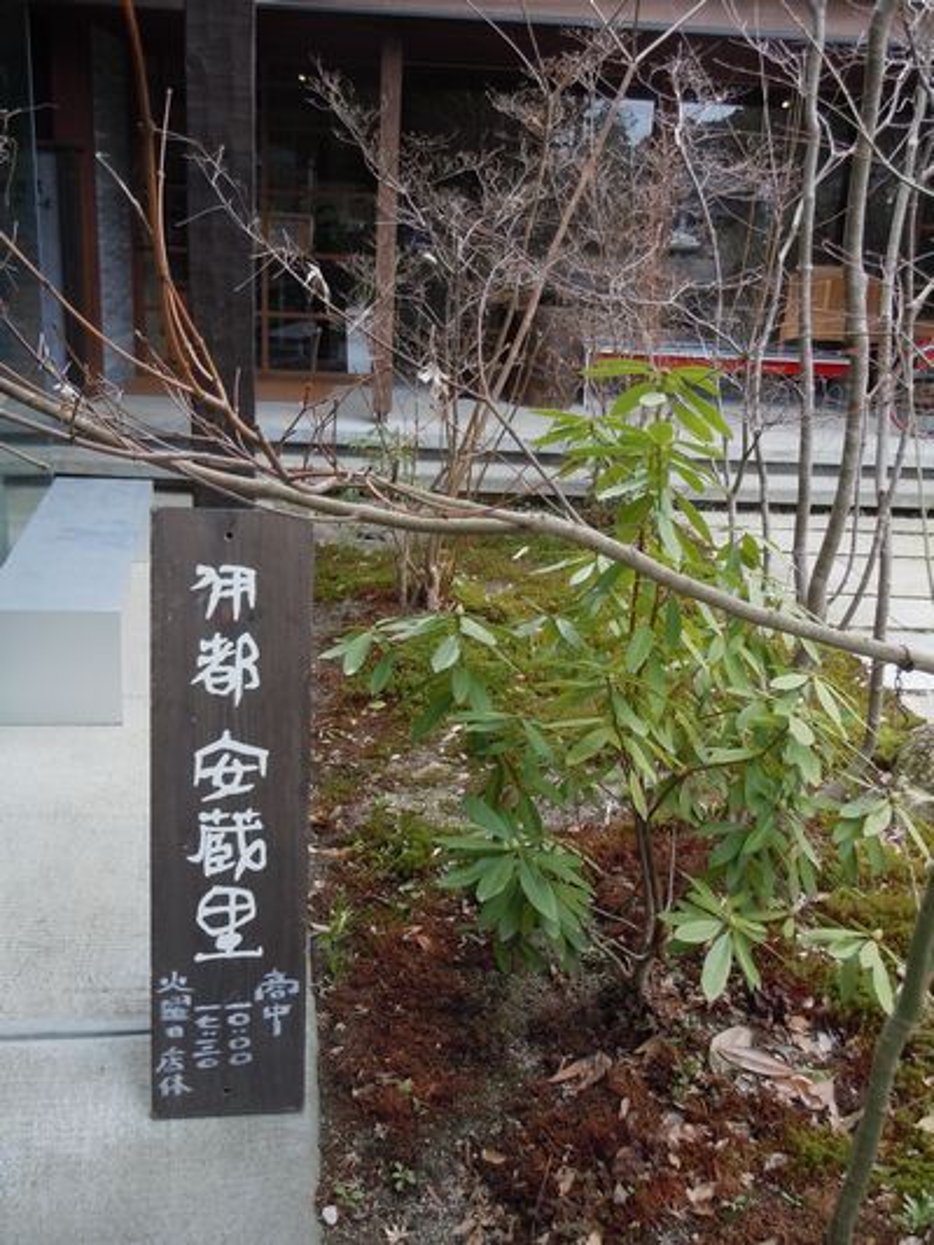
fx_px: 1187
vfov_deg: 55.3
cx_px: 467
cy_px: 622
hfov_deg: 43.0
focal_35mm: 33
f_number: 4
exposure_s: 1/80
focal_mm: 5.9
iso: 100
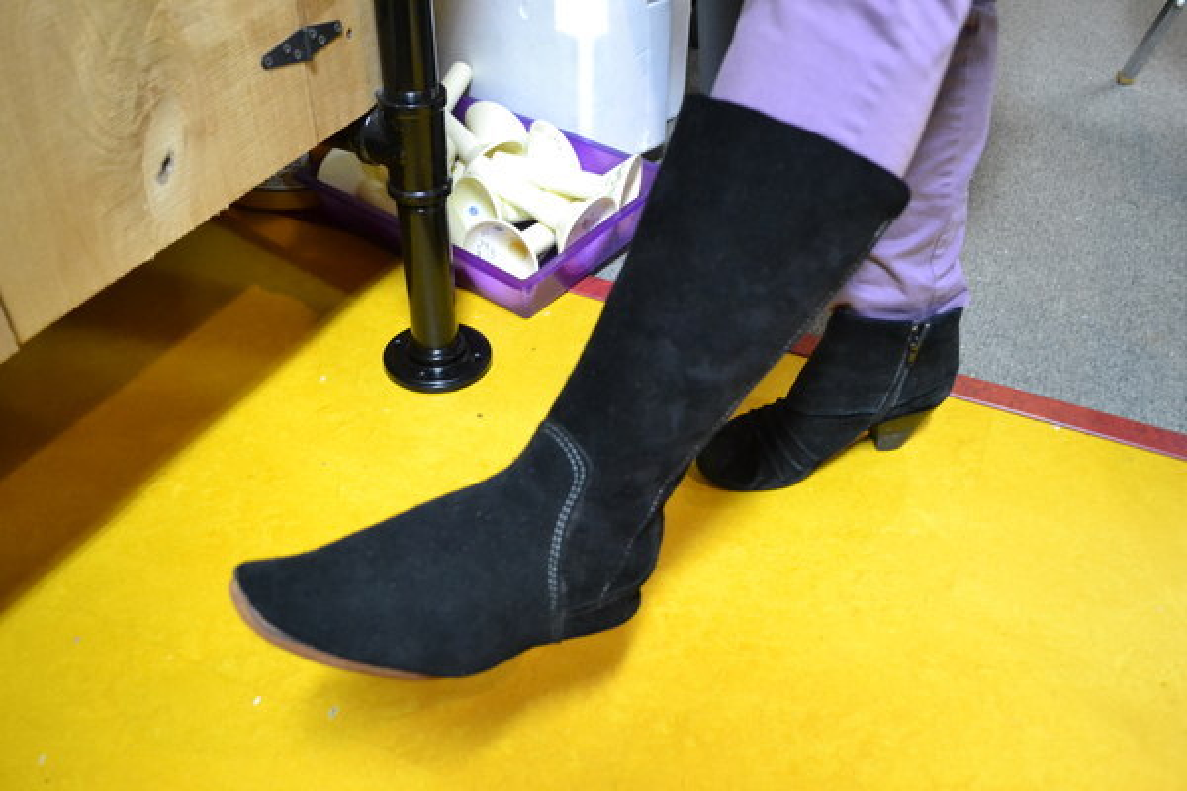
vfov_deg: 43.6
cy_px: 396
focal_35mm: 30
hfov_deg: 61.9
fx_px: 989
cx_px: 594
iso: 3200
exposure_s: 1/30
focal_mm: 20
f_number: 3.8
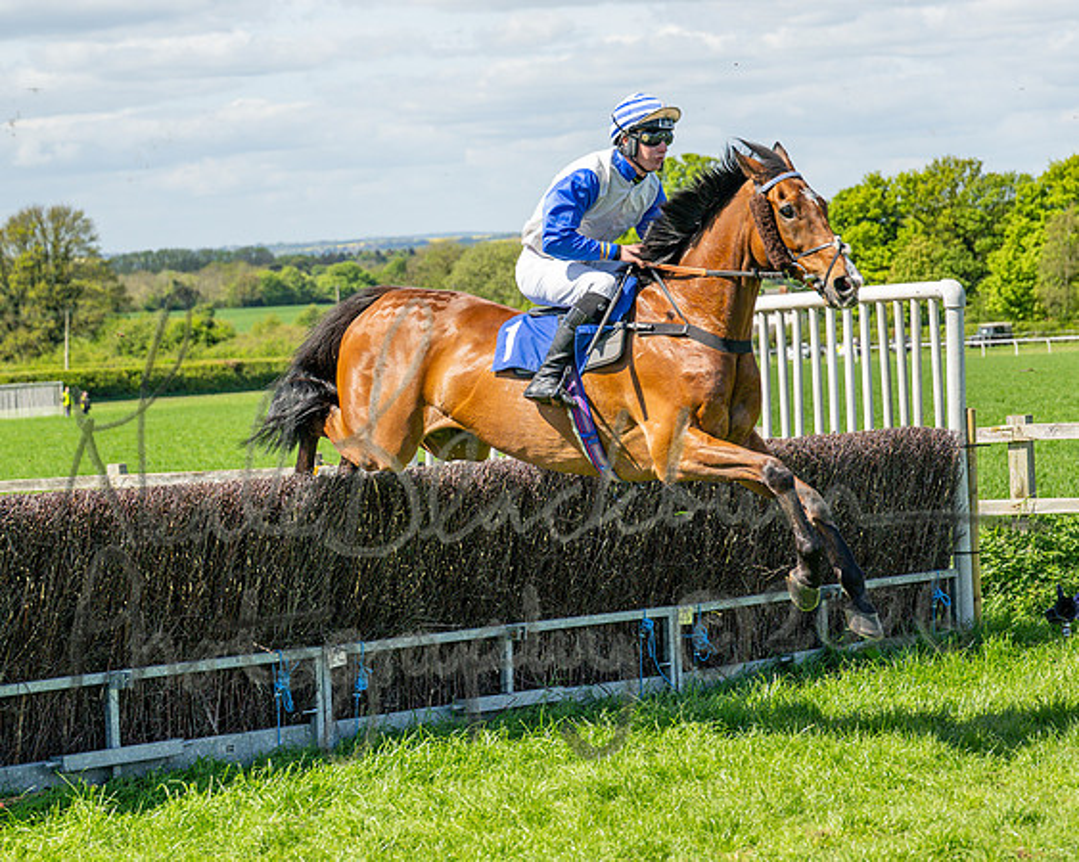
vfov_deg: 13.2
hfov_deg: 16.5
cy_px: 358
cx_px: 696
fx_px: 3716
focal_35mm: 116
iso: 400
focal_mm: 70
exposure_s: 1/2500
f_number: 4
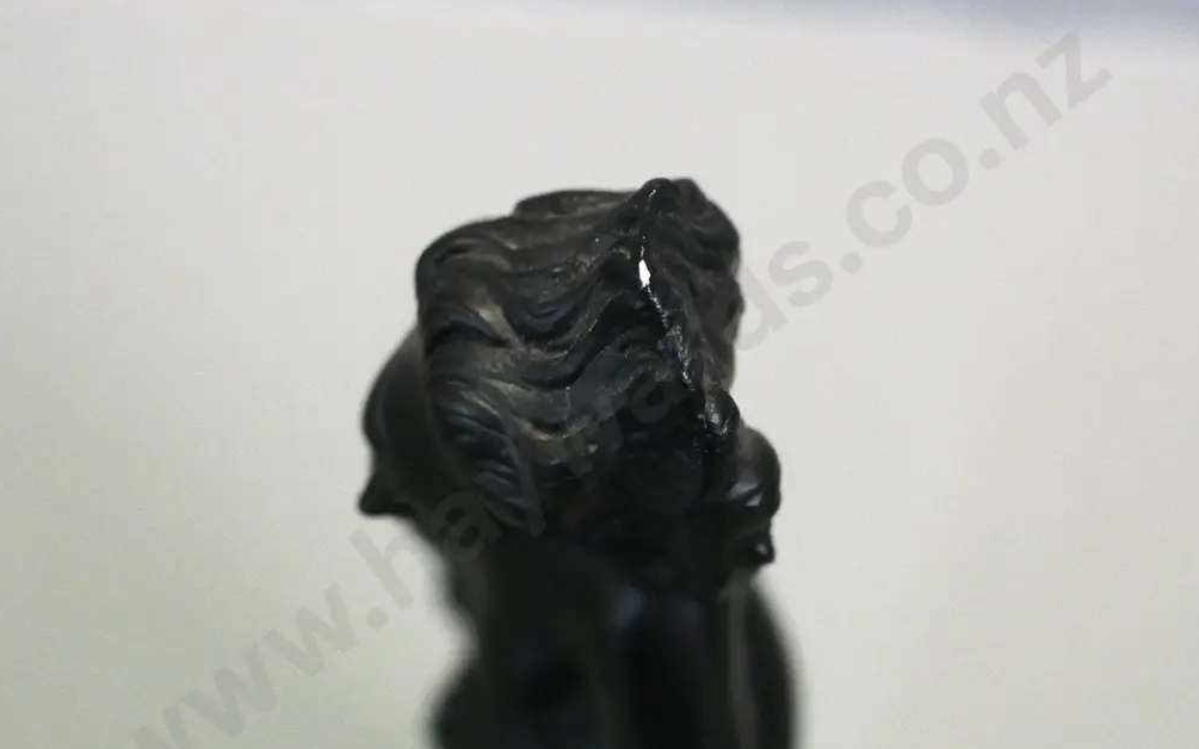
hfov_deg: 37.5
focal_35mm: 54
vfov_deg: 24.0
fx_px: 1764
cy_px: 418
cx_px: 605
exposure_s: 1/250
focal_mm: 25
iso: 3200
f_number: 3.2
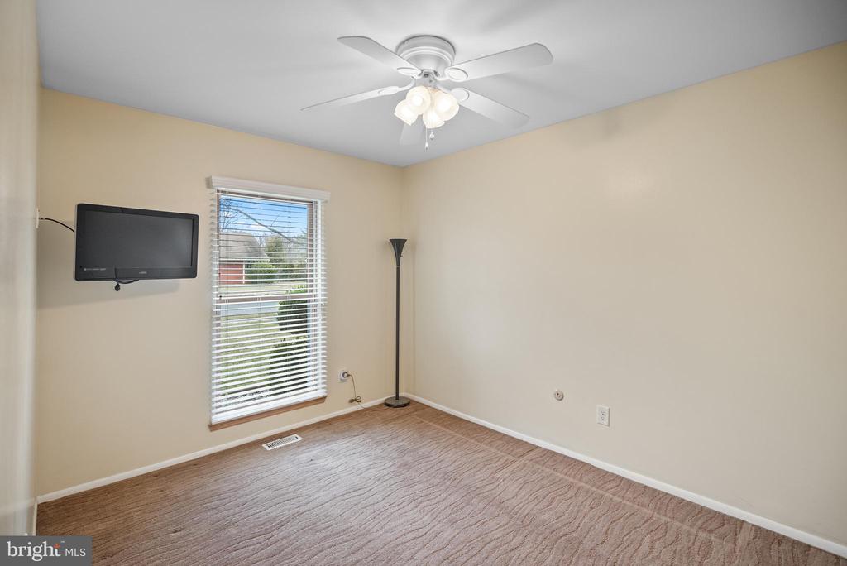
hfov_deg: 96.7
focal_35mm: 16
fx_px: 377
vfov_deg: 73.8
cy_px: 283
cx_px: 424
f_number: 4
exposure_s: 1/13
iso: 500
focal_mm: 16
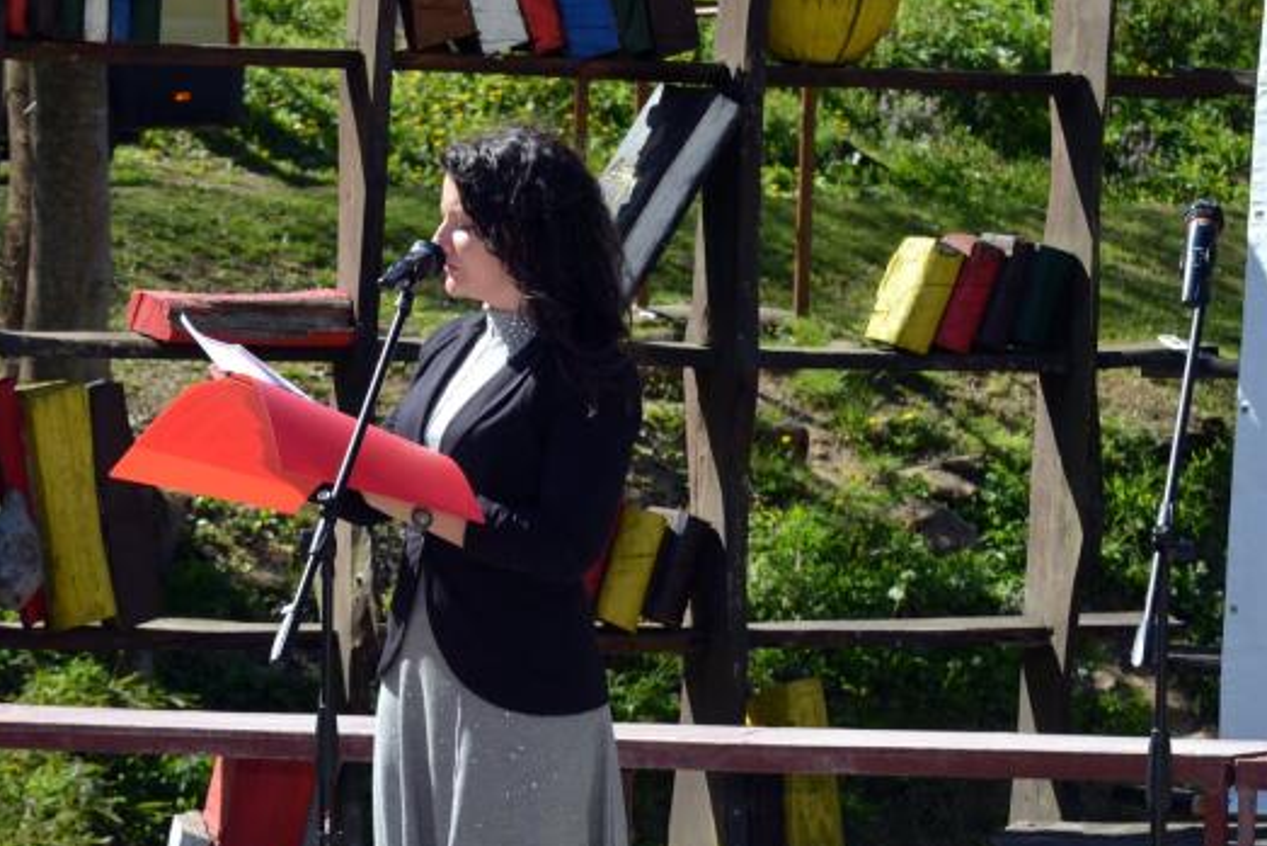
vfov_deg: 9.3
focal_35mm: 148
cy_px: 601
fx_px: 5210
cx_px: 545
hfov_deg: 13.9
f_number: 5.6
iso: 140
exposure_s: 1/125
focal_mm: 86
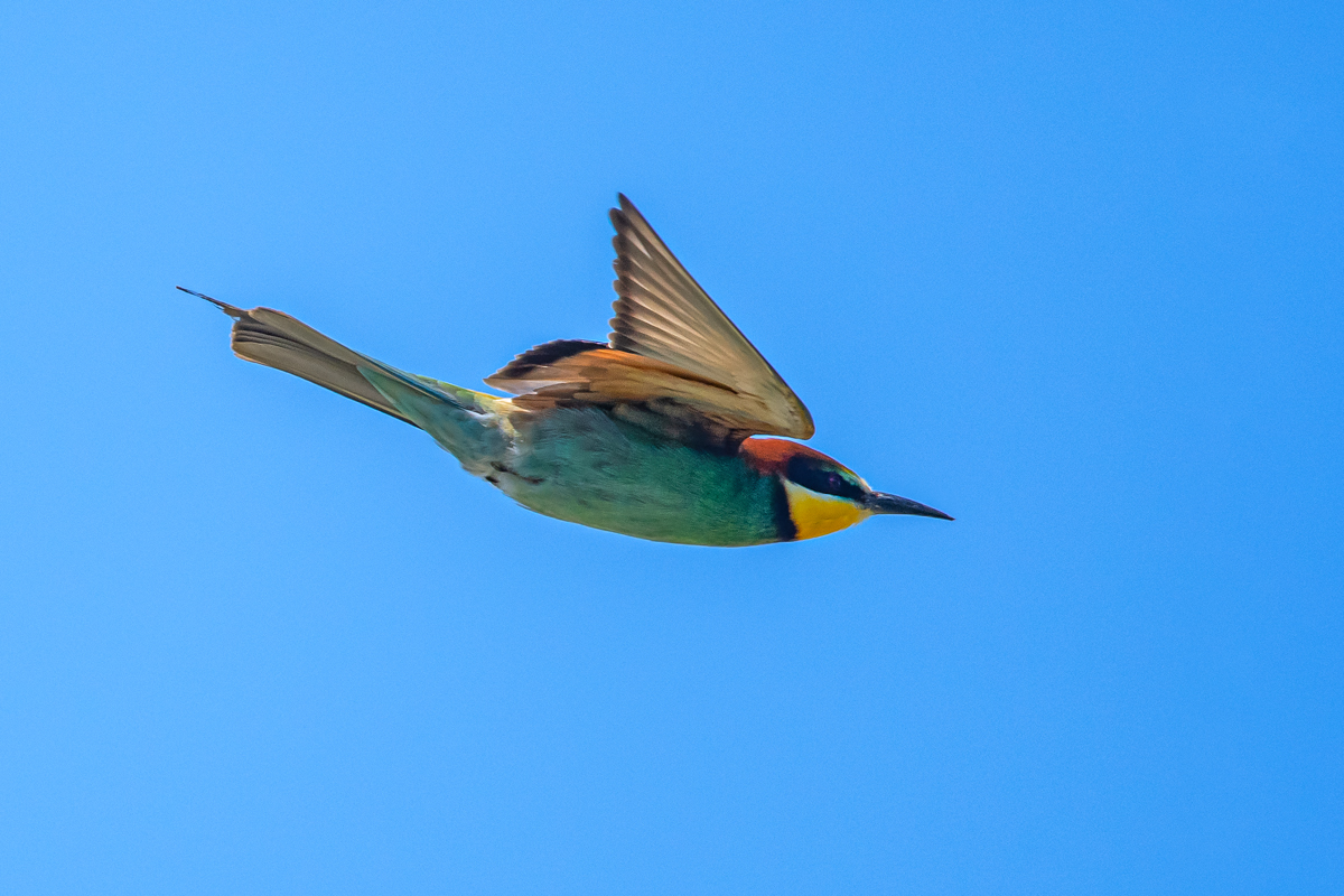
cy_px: 448
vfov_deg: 1.5
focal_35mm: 900
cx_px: 672
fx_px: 33597
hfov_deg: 2.3
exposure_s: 1/1600
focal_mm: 600
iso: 400
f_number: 7.1
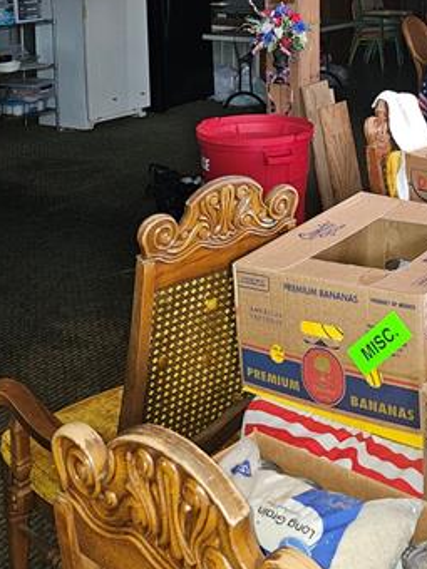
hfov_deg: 27.9
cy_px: -17
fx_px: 855
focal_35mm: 52
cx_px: 276
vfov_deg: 33.3
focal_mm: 6.3
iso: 125
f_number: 1.7
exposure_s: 1/9.99
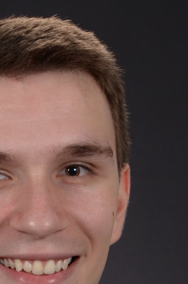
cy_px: 405
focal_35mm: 415
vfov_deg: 4.9
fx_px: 3265
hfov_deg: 3.3
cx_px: 16
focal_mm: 70
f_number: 10
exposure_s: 1/125
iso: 200
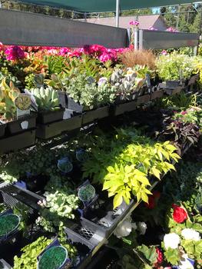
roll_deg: +1.4
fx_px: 218
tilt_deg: -22.5
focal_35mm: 28
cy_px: 134
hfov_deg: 49.8
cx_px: 101
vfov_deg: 63.4
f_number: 1.8
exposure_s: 1/929
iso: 20
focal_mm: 3.99
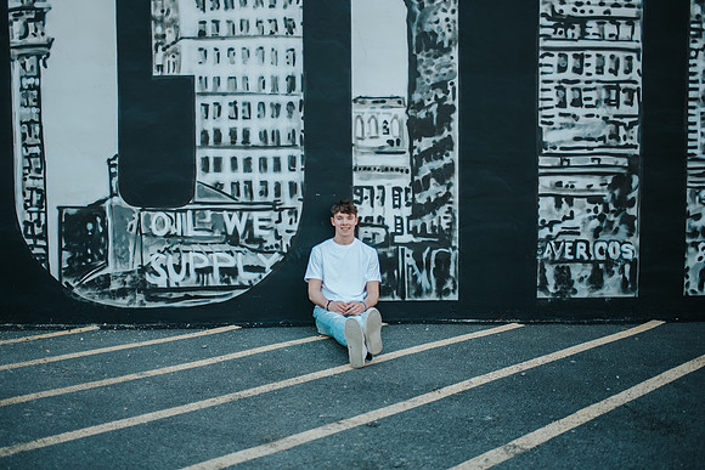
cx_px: 332
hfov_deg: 49.7
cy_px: 257
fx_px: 760
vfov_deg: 34.3
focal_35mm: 39
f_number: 1.8
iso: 280
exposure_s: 1/1250
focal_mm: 35
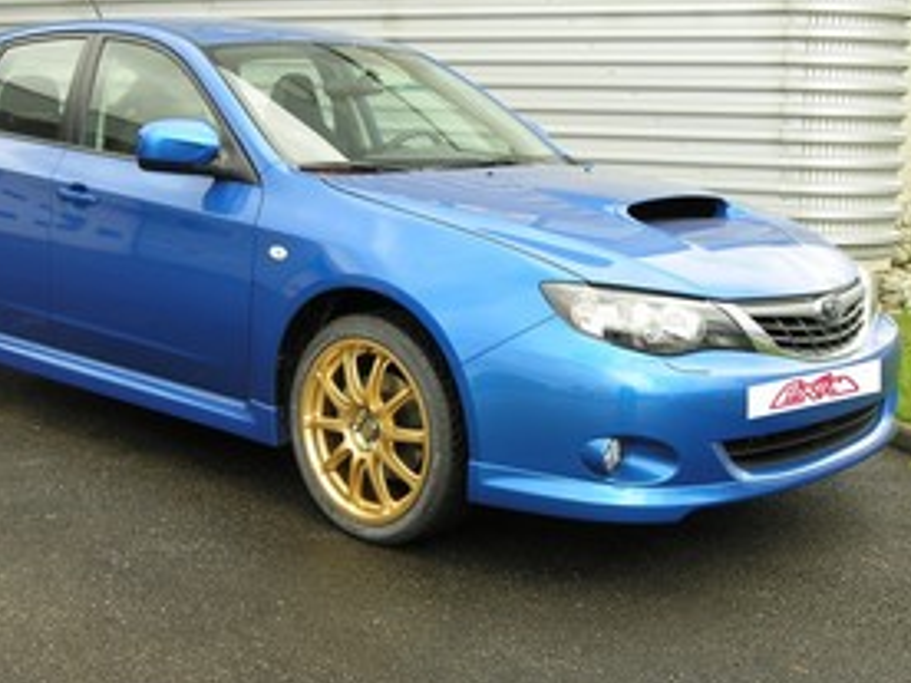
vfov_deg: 29.0
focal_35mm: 50
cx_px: 386
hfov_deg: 38.1
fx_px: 1316
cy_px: 267
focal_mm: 10
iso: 50
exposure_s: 1/15
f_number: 4.5
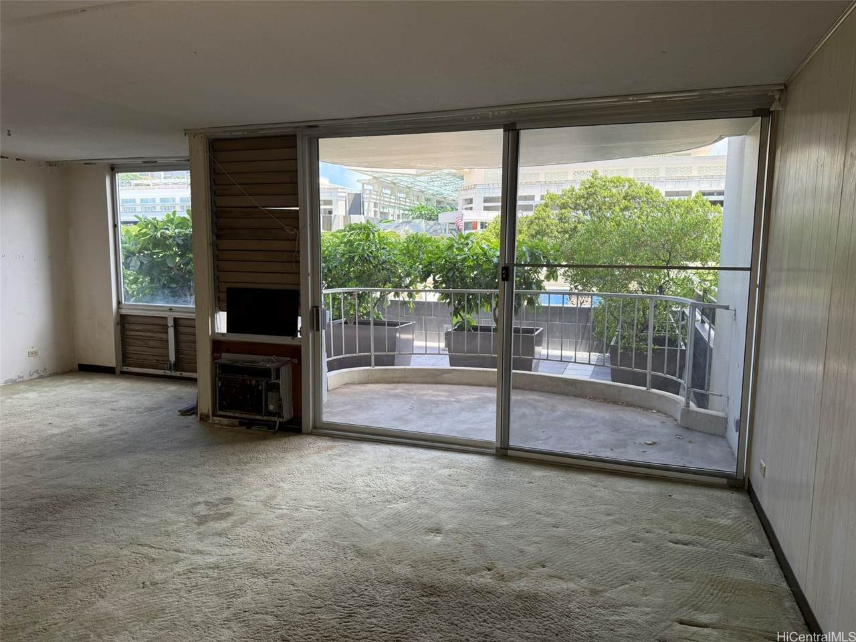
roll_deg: -0.1
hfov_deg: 71.6
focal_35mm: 24
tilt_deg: -7.0
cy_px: 321
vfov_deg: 56.8
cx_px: 428
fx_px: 593
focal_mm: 6.76
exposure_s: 1/240
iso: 100
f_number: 1.78
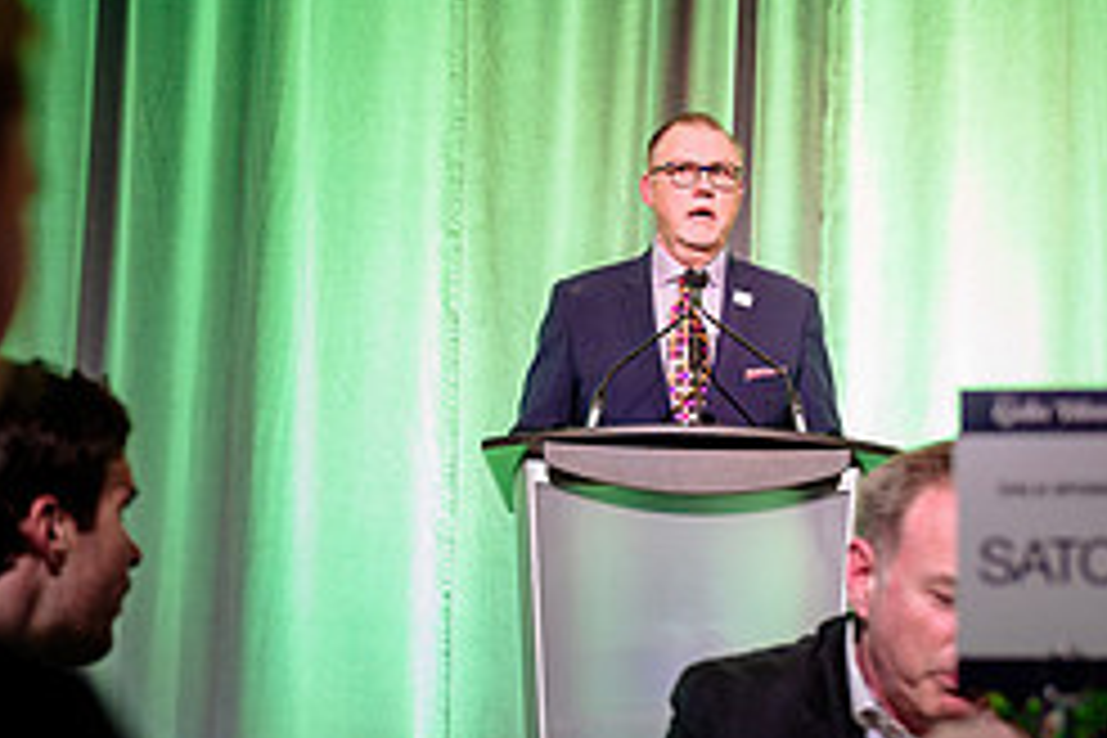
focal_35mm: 87
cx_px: 842
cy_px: 452
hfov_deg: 23.1
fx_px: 2675
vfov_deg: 15.7
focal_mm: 36
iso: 1000
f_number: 2.8
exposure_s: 1/50
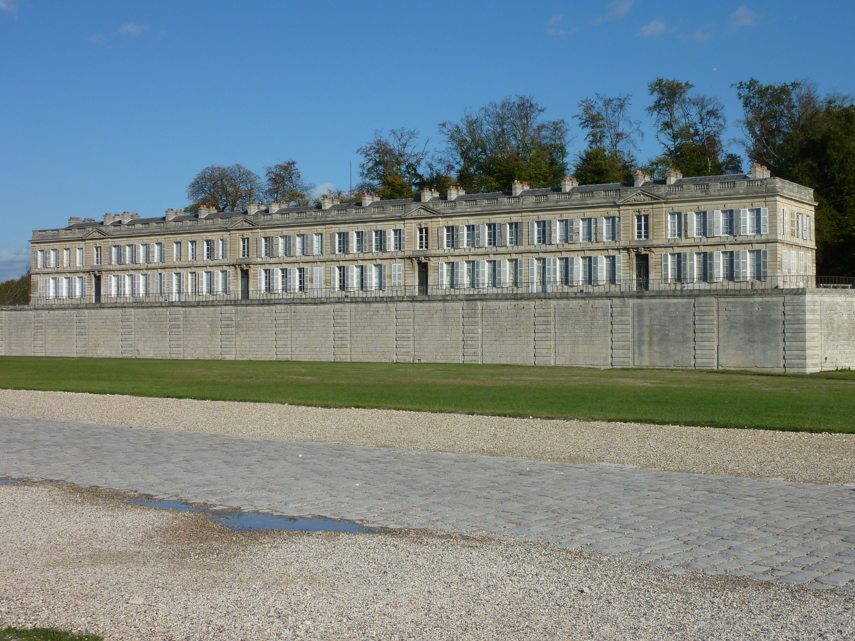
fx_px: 1186
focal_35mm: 48
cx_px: 428
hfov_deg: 39.7
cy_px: 320
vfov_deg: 30.3
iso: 80
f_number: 5.6
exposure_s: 1/500
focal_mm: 7.9
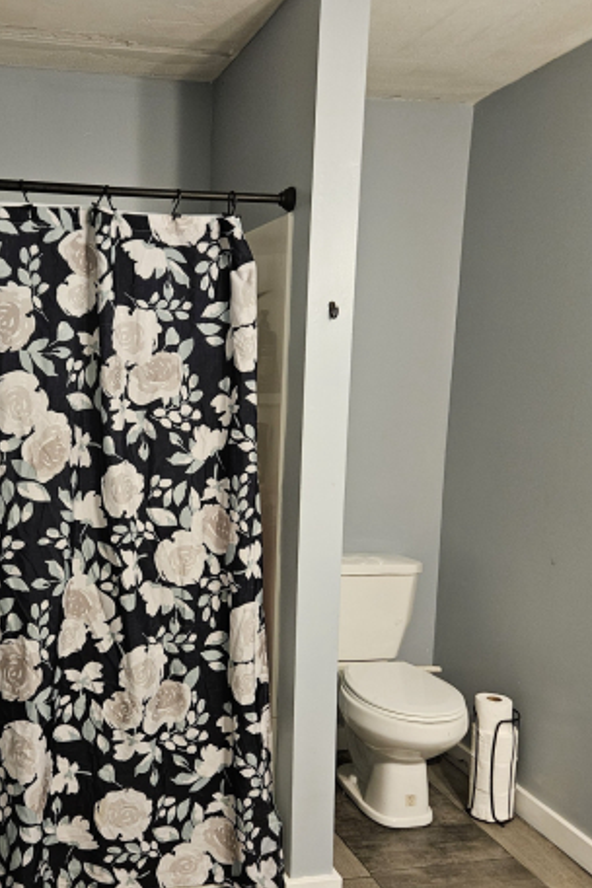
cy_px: 509
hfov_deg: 36.6
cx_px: 119
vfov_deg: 54.2
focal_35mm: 35
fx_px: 863
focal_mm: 5.4
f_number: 1.8
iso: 800
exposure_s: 1/60
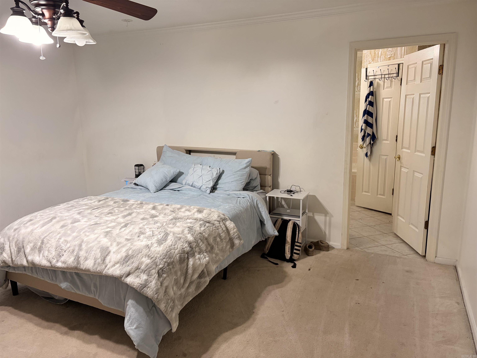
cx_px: 238
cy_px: 179
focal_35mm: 26
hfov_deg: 67.3
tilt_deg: -11.0
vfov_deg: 53.1
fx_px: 358
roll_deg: +0.2
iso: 200
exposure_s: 1/60
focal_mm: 5.96
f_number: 1.6
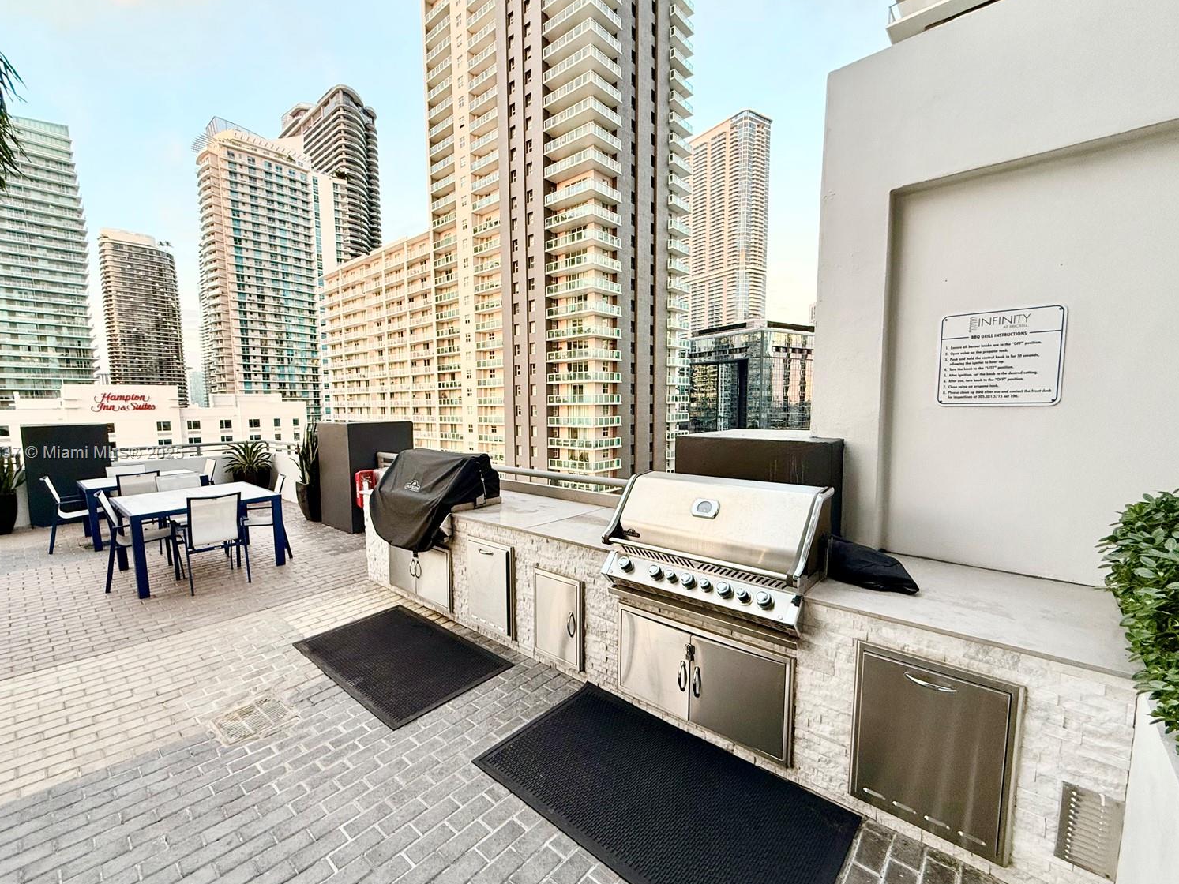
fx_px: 511
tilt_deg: -5.6
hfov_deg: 98.1
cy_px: 454
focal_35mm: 15
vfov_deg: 81.7
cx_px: 562
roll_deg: +0.4
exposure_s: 1/99
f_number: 2.2
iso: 160
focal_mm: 2.22
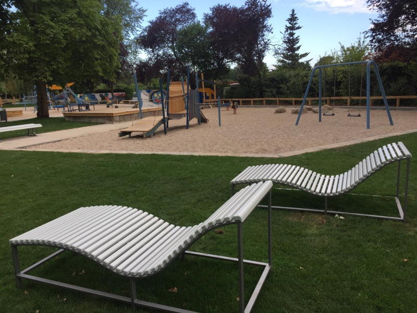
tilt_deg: -11.3
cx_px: 208
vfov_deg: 48.2
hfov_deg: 61.7
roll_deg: +2.5
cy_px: 156
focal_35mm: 29
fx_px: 349
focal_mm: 4.15
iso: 32
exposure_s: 1/377
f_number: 2.2
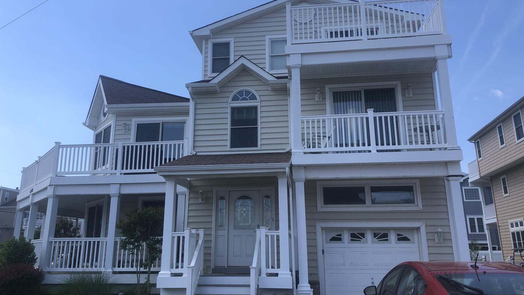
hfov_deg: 62.6
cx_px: 262
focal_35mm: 31
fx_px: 431
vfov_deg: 37.7
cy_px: 127
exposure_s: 1/1143
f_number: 1.8
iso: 20
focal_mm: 3.99
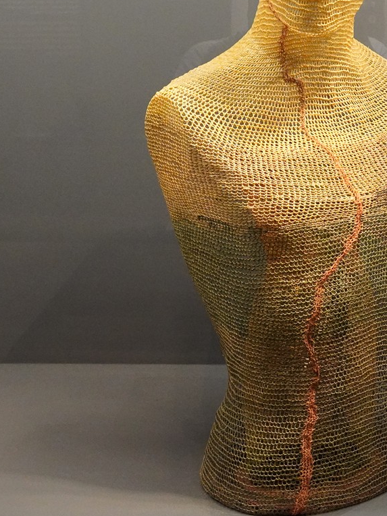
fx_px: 1088
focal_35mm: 73
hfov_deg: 20.0
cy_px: 149
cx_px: 290
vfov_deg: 26.4
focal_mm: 29
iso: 8000
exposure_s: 1/100
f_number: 8
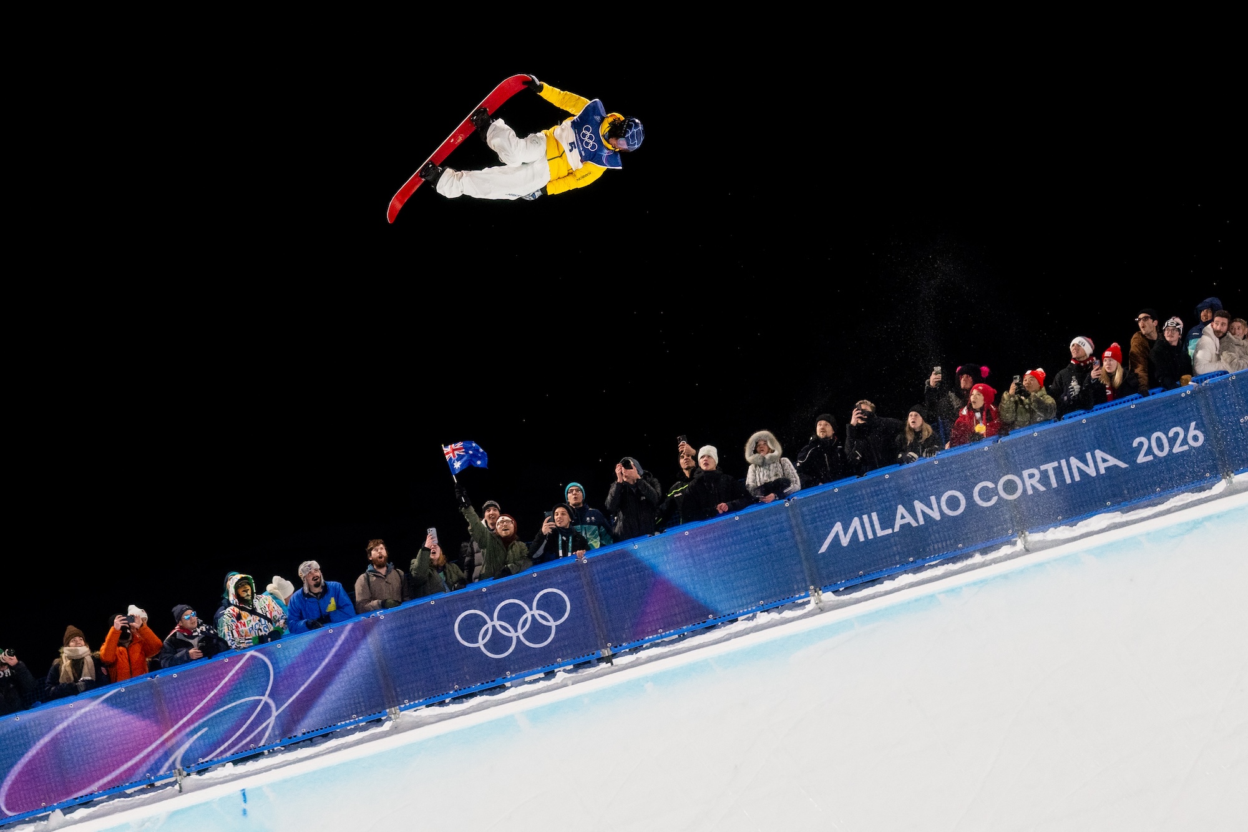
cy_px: 416
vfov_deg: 27.0
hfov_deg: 39.6
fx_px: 1733
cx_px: 624
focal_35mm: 50
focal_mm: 50
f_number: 1.8
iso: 800
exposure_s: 1/6400
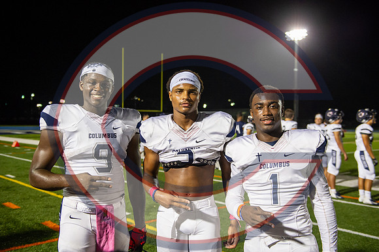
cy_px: 126
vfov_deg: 35.0
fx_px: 400
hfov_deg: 50.7
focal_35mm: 38
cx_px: 190
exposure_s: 1/1000
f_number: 3.2
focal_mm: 38
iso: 3200
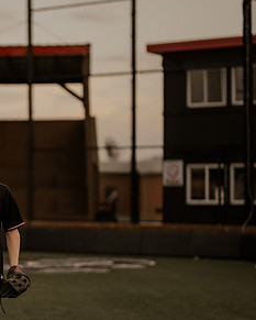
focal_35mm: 159
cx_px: -33
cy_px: 204
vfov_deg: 12.1
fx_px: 1505
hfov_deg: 9.6
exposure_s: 1/3200
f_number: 1.4
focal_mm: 85
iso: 800
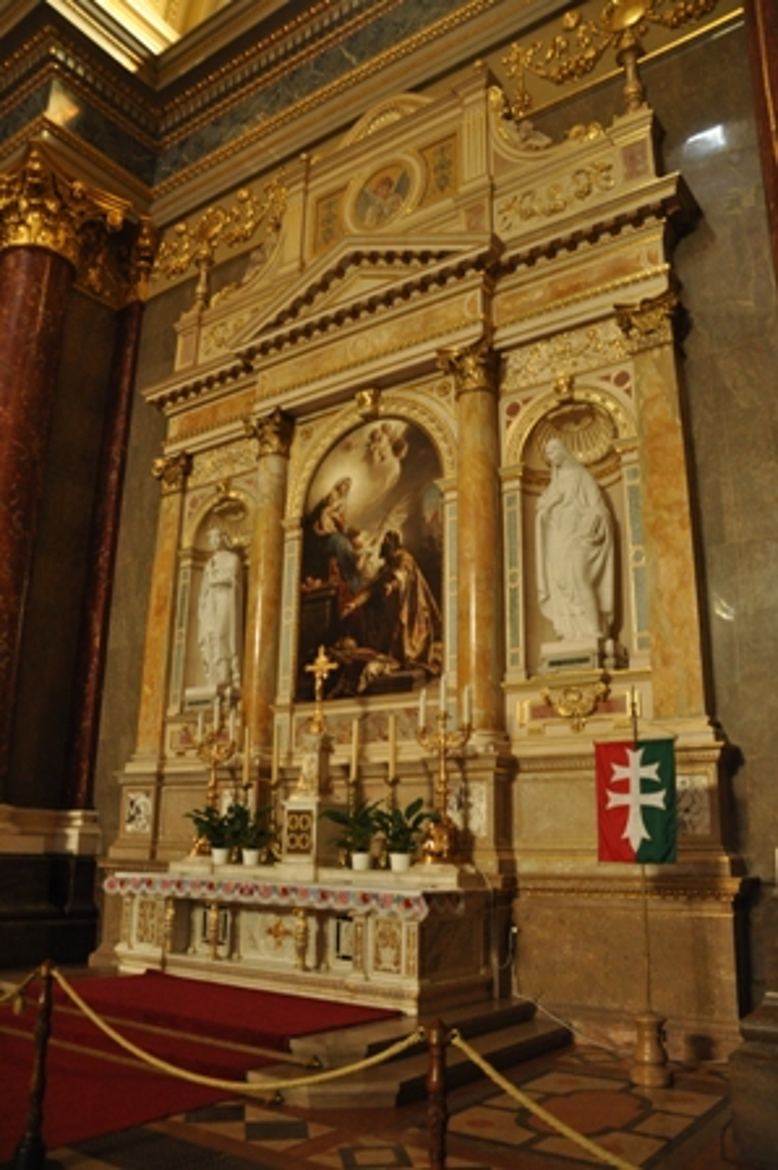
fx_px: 877
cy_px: 585
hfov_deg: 47.9
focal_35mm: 27
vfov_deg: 67.4
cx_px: 389
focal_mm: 18
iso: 1000
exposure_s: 1/10
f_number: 3.5
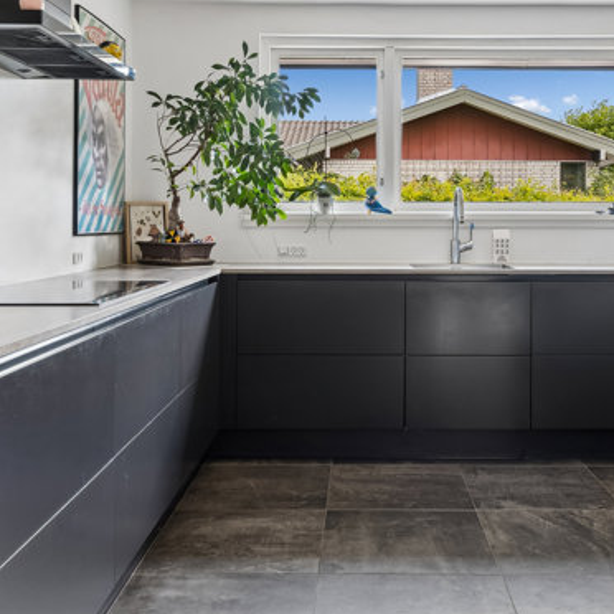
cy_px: 202
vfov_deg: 39.1
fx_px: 852
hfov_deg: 39.5
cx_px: 370
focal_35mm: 42
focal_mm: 15.5
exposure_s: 1/2.5
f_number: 8
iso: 200
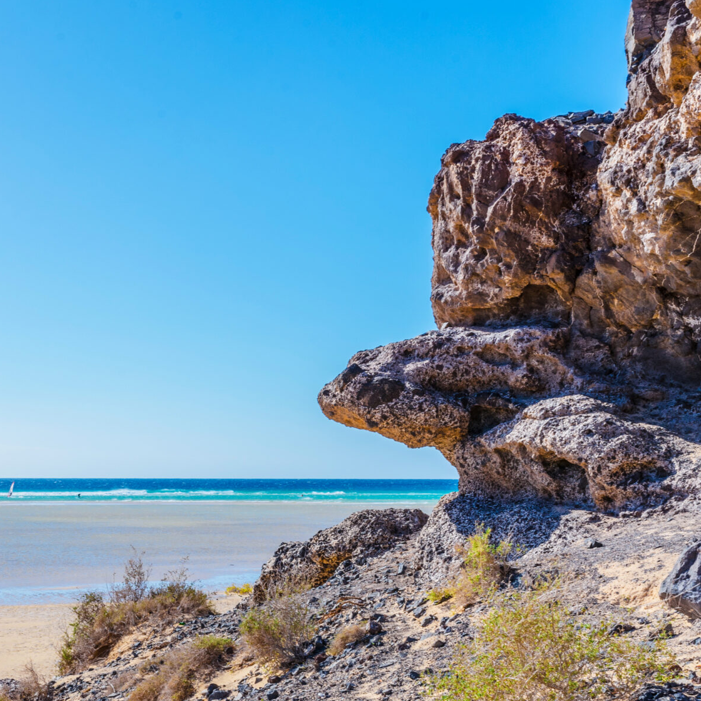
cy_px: 502
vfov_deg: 26.6
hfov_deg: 25.9
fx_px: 1466
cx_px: 49
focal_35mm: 64
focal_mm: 35
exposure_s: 1/125
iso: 80
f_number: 16
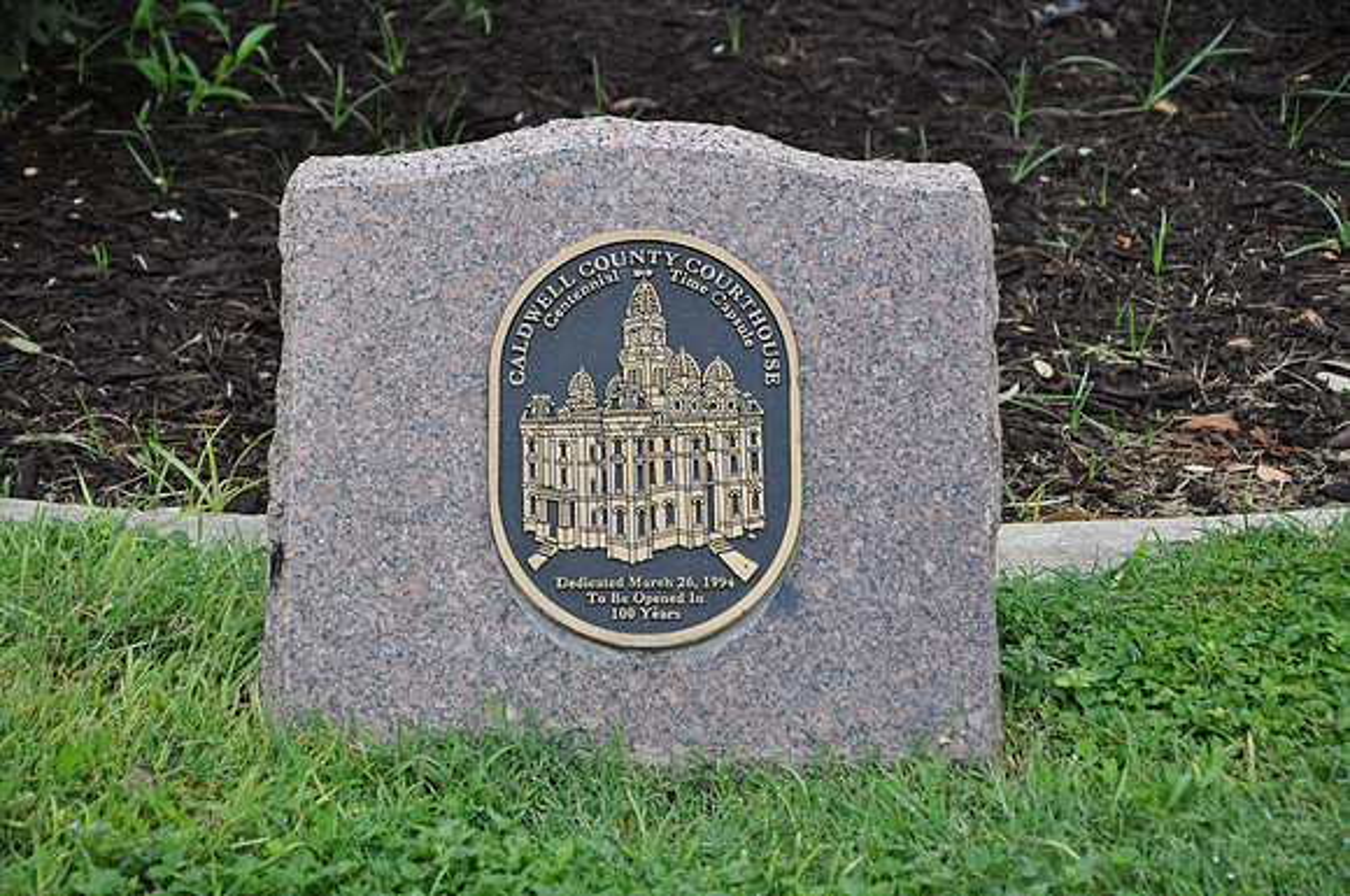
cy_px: 448
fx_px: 3932
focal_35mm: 105
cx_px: 675
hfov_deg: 19.5
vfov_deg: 13.0
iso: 250
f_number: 5.6
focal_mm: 70
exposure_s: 1/125
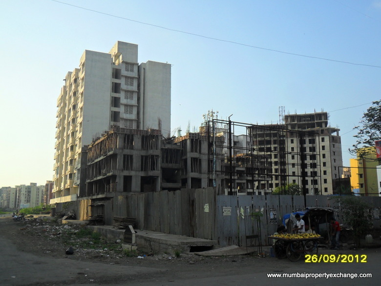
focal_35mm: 37
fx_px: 407
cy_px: 143
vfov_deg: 38.7
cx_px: 190
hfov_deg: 50.1
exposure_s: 1/500
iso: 100
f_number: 4
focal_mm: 6.6
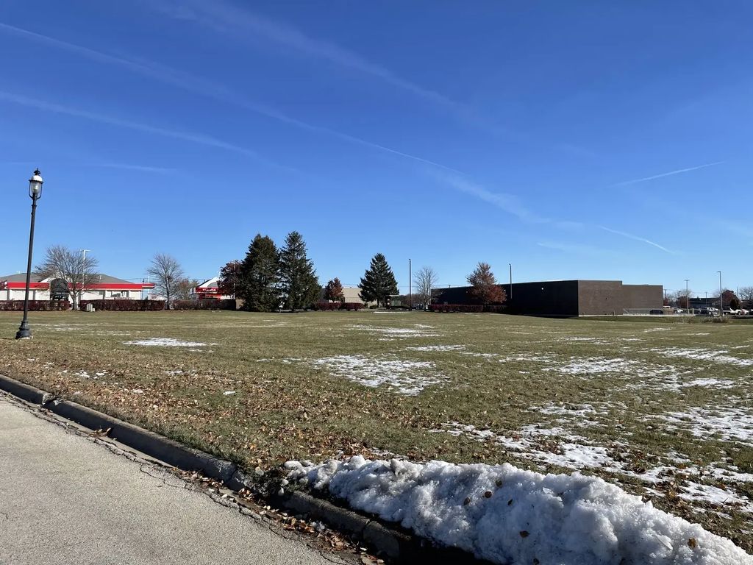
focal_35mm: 26
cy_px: 282
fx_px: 566
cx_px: 376
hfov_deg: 67.3
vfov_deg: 53.1
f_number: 1.6
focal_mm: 4.2
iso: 32
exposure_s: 1/4000
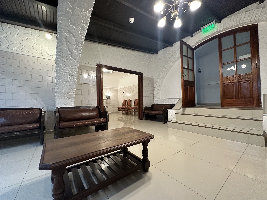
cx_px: 134
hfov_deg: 102.1
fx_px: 108
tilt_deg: +1.8
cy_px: 100
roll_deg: +0.7
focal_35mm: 14
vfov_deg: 85.7
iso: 400
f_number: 2.2
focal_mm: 2.22
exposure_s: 1/50
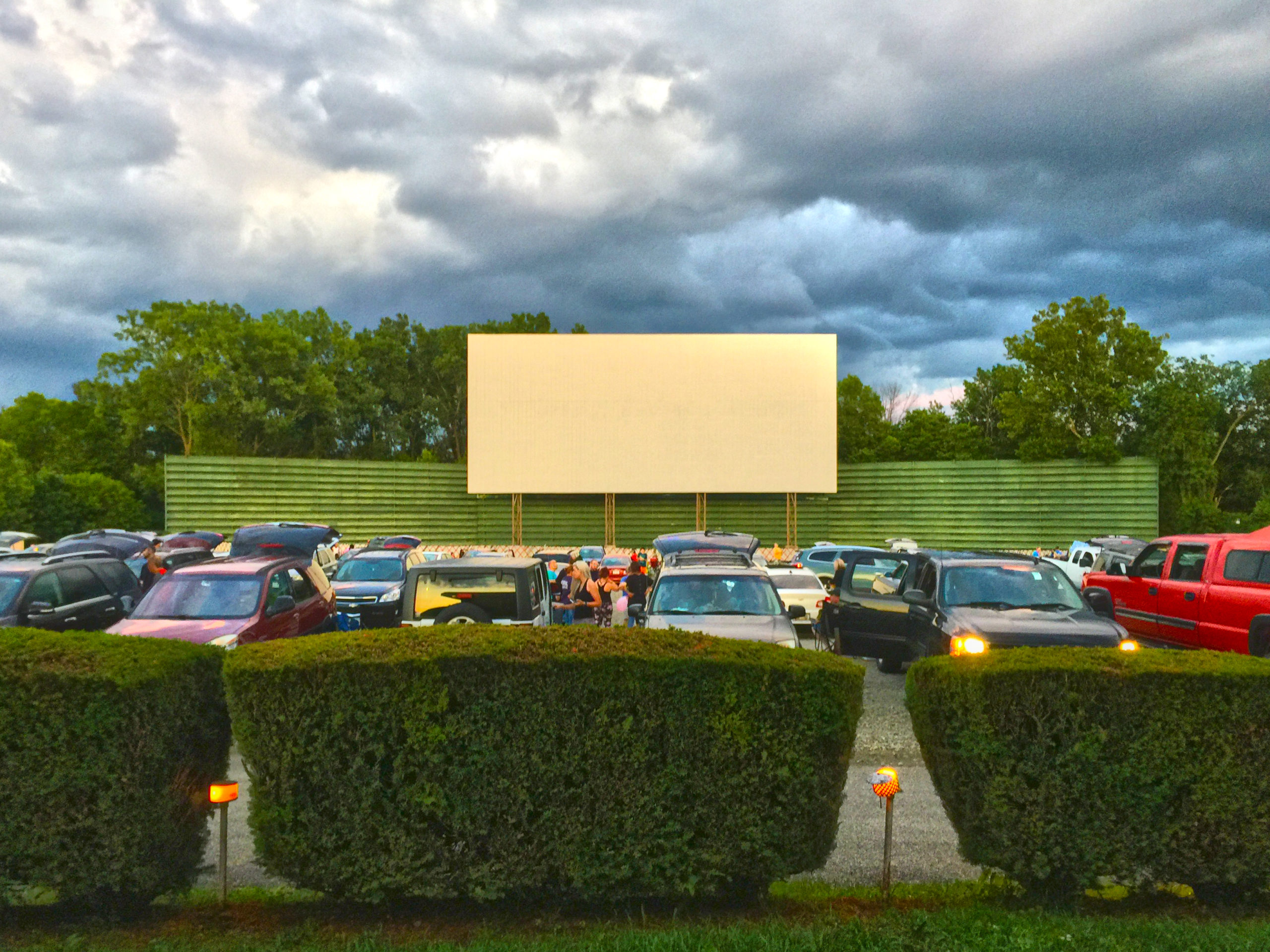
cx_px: 635
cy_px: 476
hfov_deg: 61.7
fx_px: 1064
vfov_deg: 48.2
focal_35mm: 29
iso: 32
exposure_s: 1/15
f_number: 2.2
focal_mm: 4.15
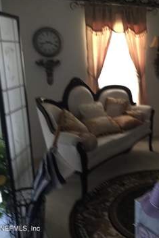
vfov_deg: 47.4
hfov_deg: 31.3
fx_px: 272
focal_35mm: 41
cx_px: 139
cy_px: 118
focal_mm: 4.15
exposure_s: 1/15
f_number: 2.2
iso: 250
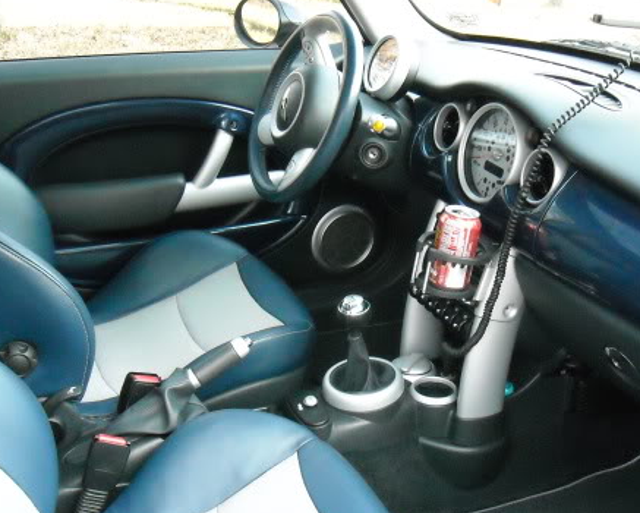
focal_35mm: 50
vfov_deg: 30.2
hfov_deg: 37.3
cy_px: 320
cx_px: 318
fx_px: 947
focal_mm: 5.7
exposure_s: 1/168
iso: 800
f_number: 2.8
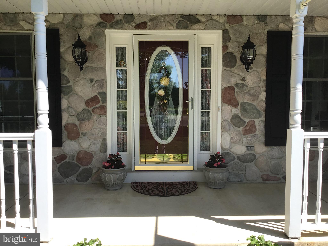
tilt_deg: -5.1
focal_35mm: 31
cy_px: 123
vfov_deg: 45.4
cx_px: 164
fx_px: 294
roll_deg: +0.6
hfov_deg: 58.4
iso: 25
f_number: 2.4
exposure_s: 1/590
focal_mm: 3.3
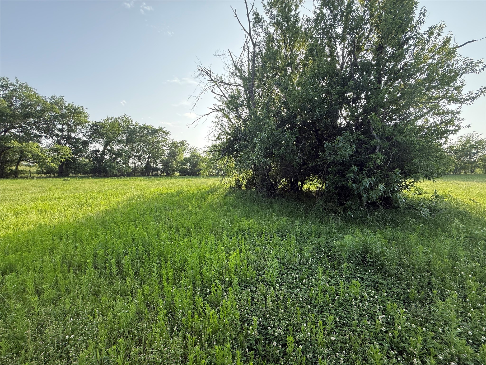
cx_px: 243
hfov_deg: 102.1
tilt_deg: -1.7
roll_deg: +0.0
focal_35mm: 14
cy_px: 182
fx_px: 197
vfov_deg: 85.7
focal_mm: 2.22
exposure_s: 1/494
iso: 64
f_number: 2.2
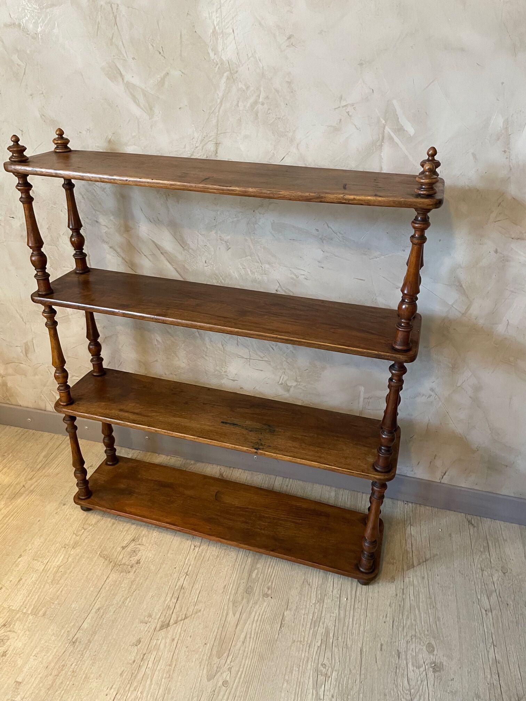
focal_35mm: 26
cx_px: 263
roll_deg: +1.0
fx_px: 527
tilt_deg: -29.2
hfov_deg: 53.1
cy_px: 350
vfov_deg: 67.3
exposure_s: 1/50
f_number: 1.6
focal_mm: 4.2
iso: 400
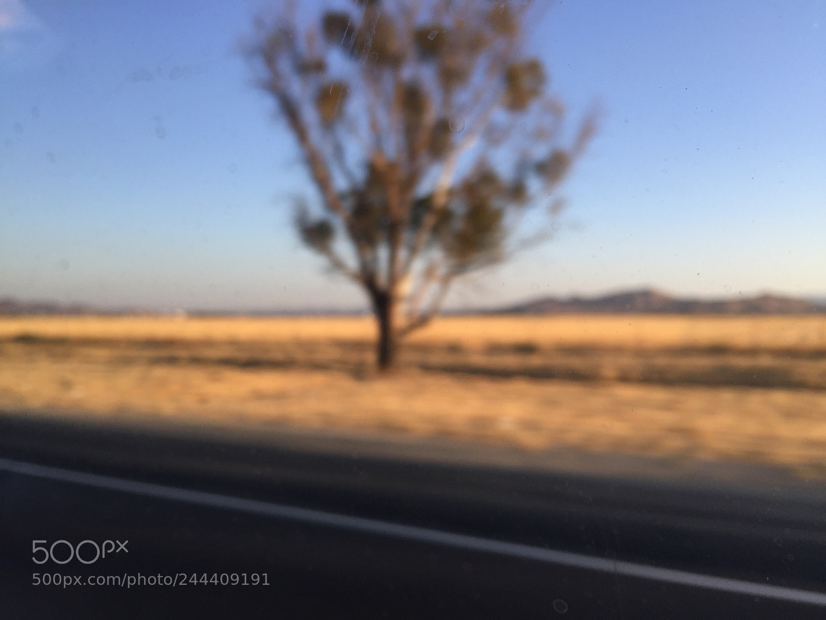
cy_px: 310
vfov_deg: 48.2
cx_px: 413
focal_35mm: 29
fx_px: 692
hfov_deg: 61.7
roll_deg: -0.6
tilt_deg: +1.1
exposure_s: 1/120
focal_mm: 4.15
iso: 32
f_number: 2.2
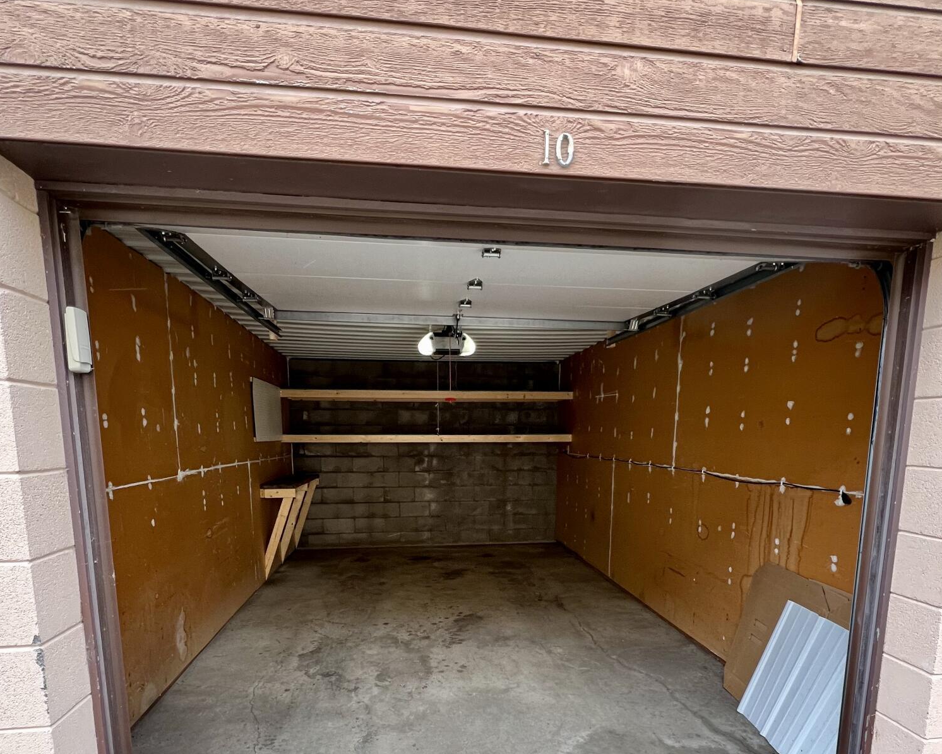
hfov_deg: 89.6
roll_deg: +1.7
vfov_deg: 74.1
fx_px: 474
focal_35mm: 17
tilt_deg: -8.4
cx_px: 471
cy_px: 517
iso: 125
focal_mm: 1.57
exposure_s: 1/99
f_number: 1.8
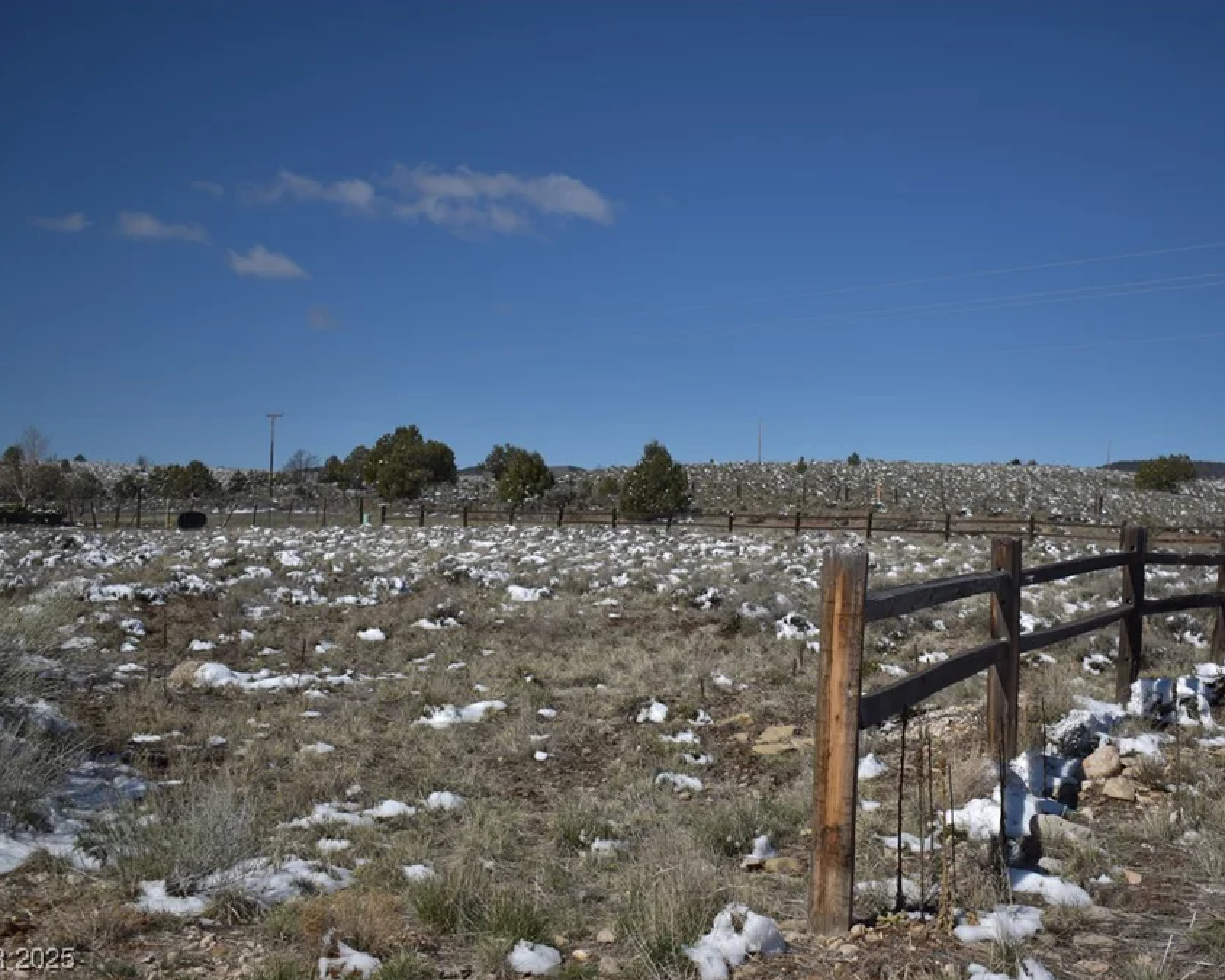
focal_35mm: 41
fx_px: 1486
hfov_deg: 44.7
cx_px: 688
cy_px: 491
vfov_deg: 36.5
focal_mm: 24
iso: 100
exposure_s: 1/2500
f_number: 4
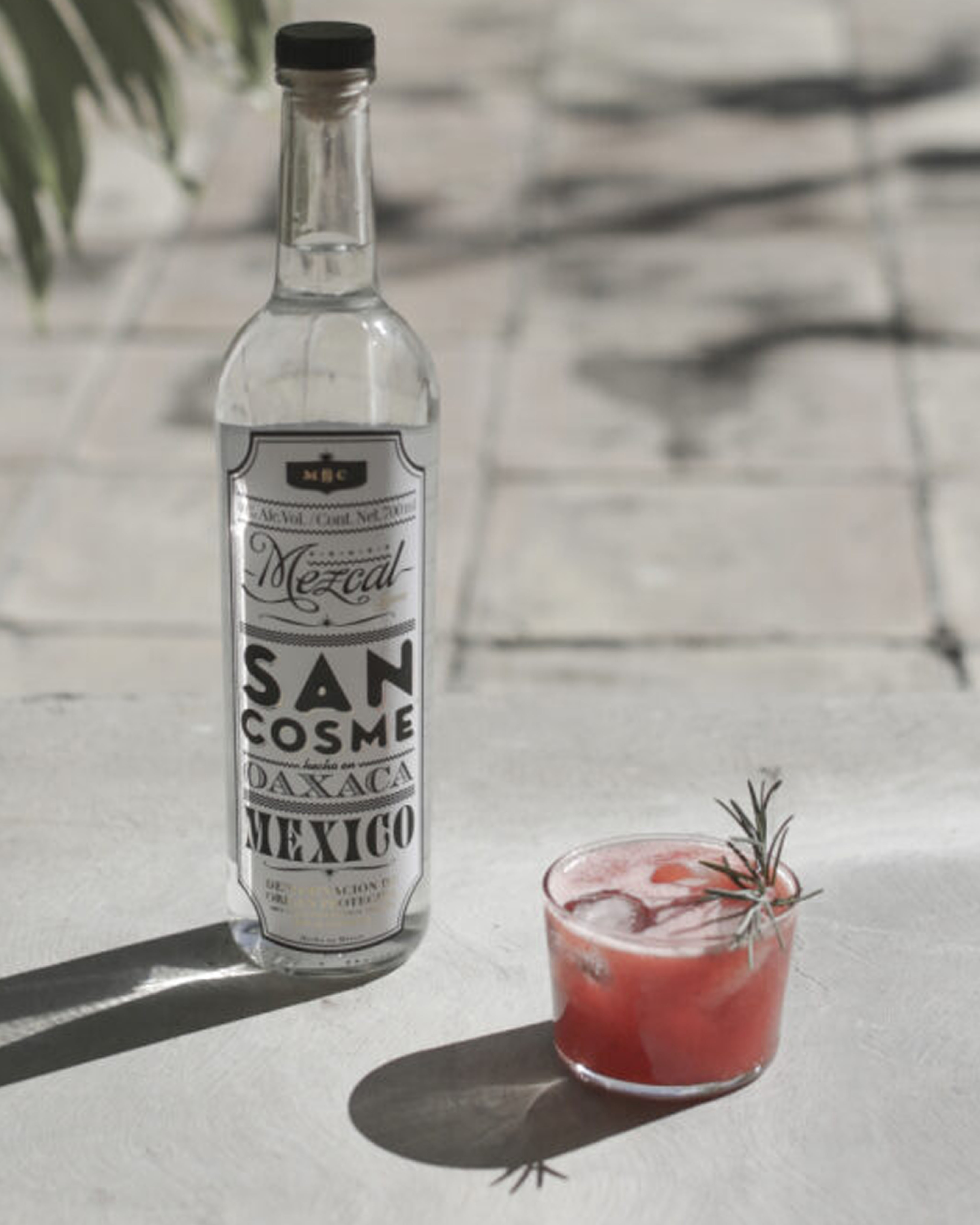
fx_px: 3698
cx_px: 491
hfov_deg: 15.1
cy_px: 499
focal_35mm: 102
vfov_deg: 18.8
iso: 160
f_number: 3.2
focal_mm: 90
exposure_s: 1/125
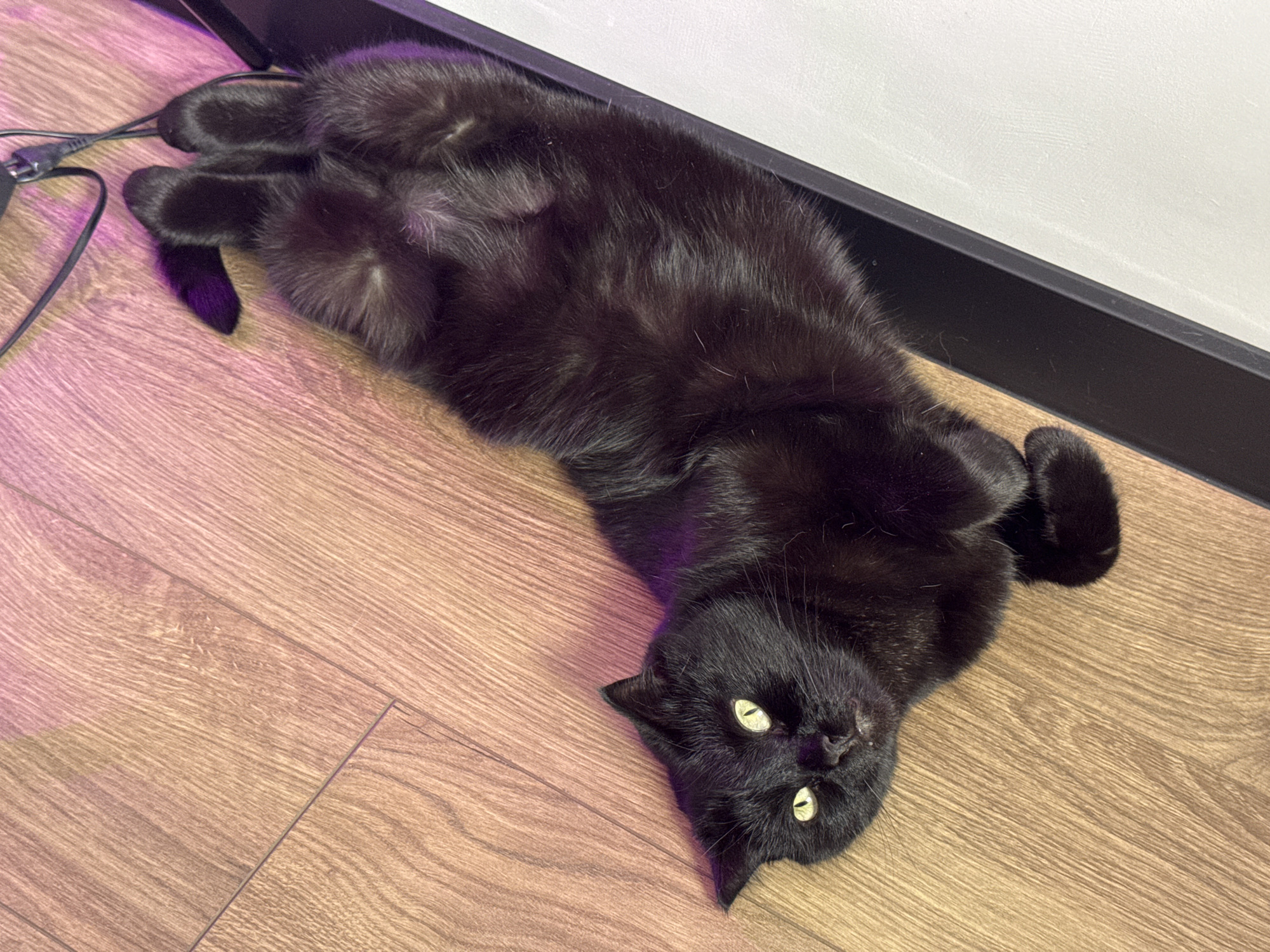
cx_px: 635
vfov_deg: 30.3
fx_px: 1761
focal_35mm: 48
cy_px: 476
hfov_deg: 39.7
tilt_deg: -51.7
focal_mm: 6.76
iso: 250
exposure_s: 1/44
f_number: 1.78
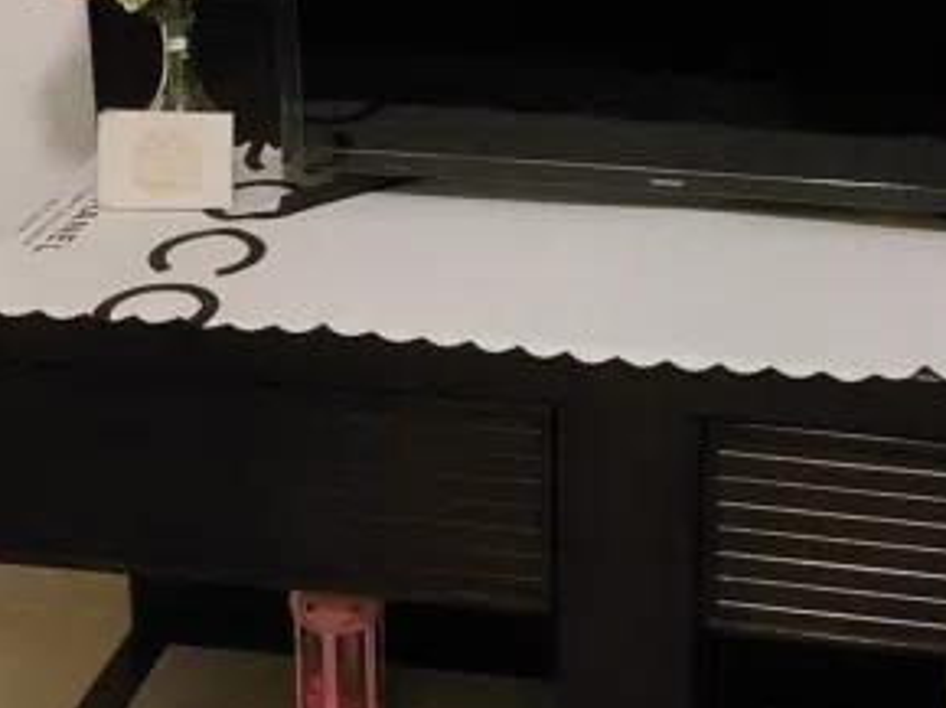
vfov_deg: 26.4
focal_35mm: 53
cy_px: 42
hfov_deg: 35.9
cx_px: 620
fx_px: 1447
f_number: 1.8
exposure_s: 1/20
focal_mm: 5.23
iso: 2000
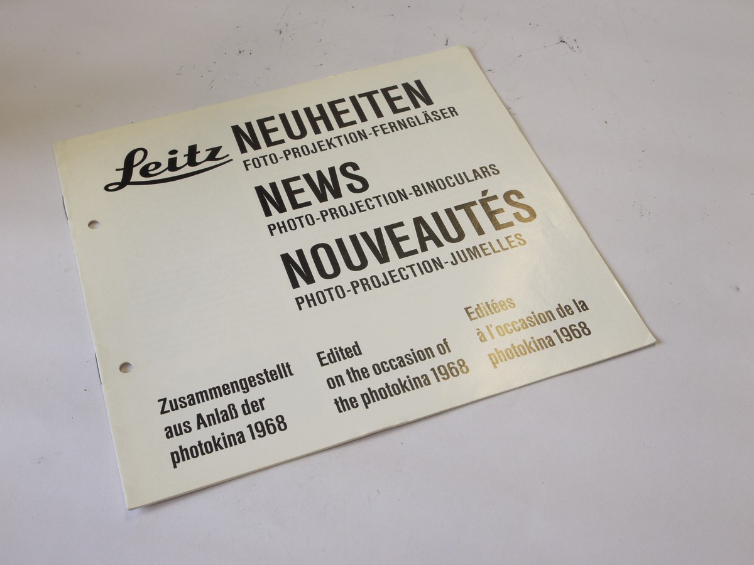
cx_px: 377
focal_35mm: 44
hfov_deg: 42.9
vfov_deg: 32.9
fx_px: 958
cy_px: 282
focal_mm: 22
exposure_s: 1/25
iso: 400
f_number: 11
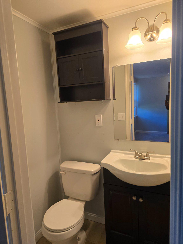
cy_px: 122
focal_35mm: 23
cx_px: 92
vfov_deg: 73.9
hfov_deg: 58.9
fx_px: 162
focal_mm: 6.3
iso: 160
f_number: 1.7
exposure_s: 1/120
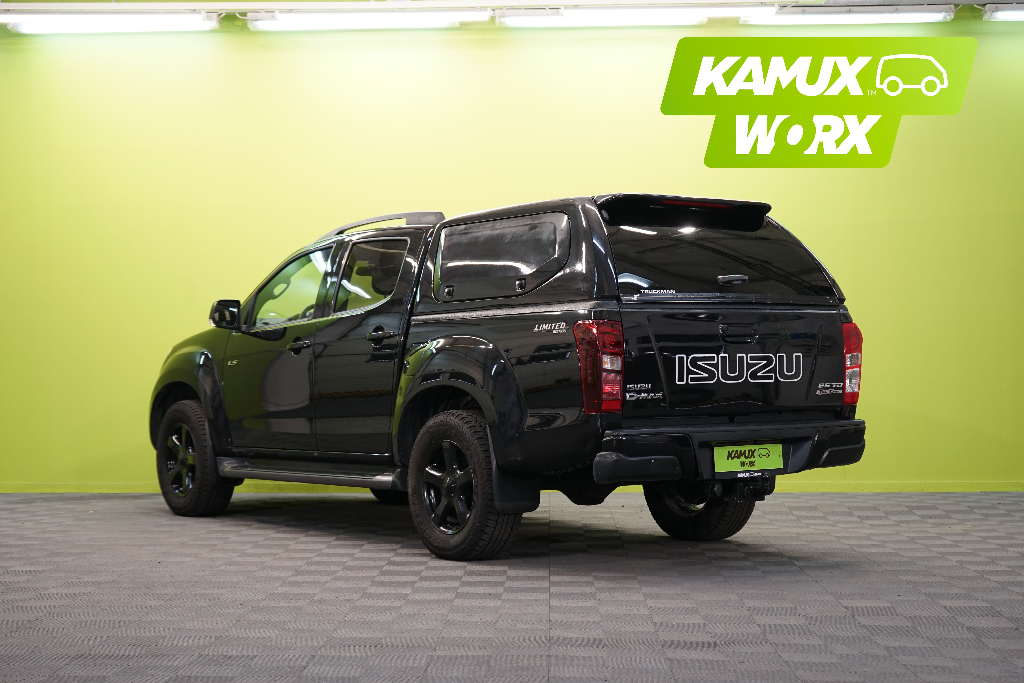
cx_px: 512
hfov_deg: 33.4
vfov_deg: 22.6
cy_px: 342
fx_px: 1707
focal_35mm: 60
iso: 500
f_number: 5
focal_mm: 60
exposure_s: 1/30
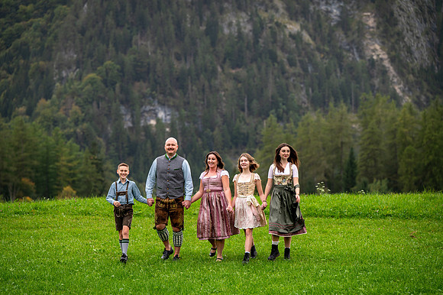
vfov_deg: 11.0
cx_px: 222
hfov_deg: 16.4
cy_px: 148
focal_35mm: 125
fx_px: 1537
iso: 200
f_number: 4
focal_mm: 125
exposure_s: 1/100
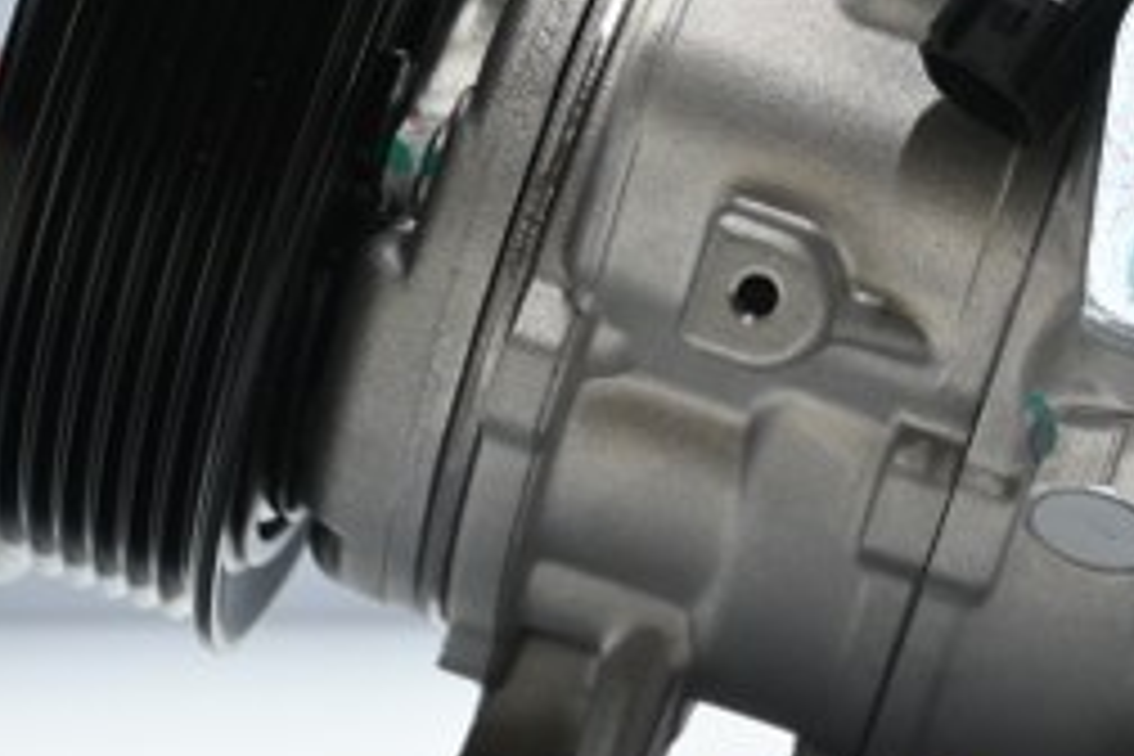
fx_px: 4504
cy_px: 212
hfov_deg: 14.2
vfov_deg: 9.6
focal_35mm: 143
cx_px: 954
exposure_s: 1/60
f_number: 5.6
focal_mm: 40
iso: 1100
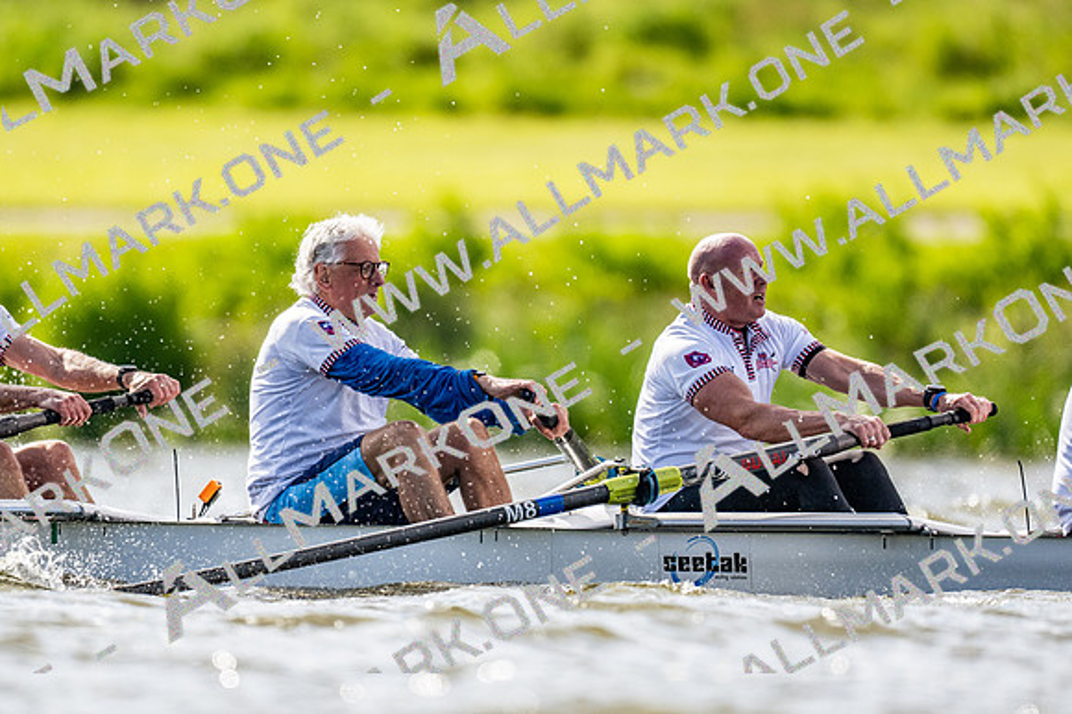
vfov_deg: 1.5
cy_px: 357
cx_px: 536
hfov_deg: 2.3
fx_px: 26784
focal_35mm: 900
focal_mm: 600
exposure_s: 1/2500
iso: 320
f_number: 4
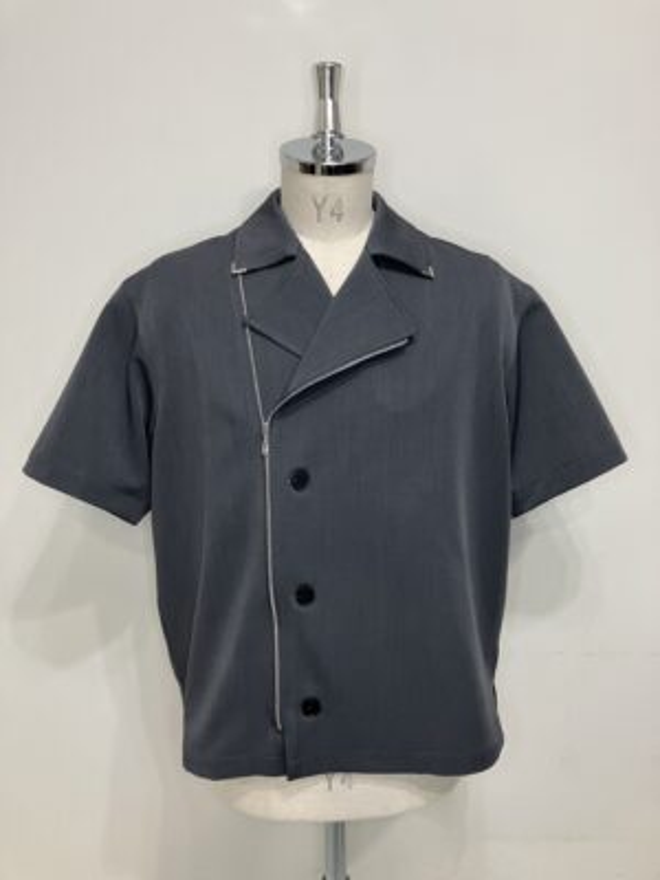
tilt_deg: -10.5
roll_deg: +0.3
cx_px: 330
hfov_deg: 49.7
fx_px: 712
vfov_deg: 63.4
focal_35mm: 28
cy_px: 440
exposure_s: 1/50
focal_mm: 3.99
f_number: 1.8
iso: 125
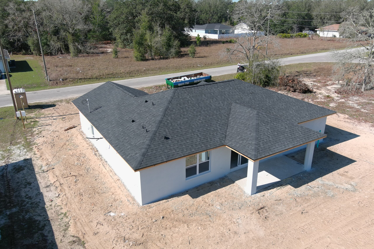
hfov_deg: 63.7
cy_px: 124
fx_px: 301
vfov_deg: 45.0
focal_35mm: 29
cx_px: 187
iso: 100
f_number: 2.8
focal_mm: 10.57
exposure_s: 1/1250
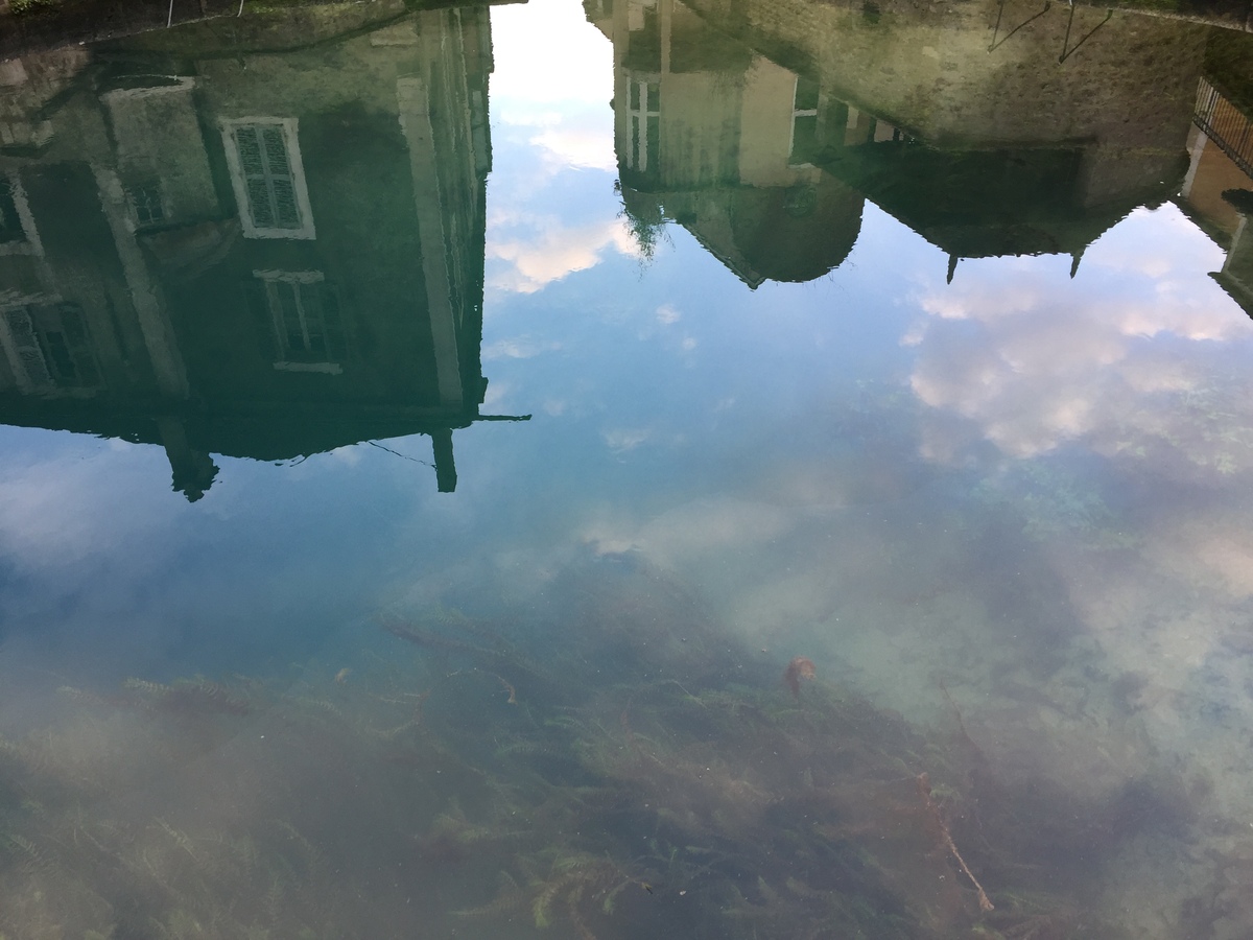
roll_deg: +1.2
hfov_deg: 61.7
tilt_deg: -35.0
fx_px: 1050
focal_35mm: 29
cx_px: 626
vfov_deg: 48.2
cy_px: 470
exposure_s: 1/50
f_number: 2.2
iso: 32
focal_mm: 4.15
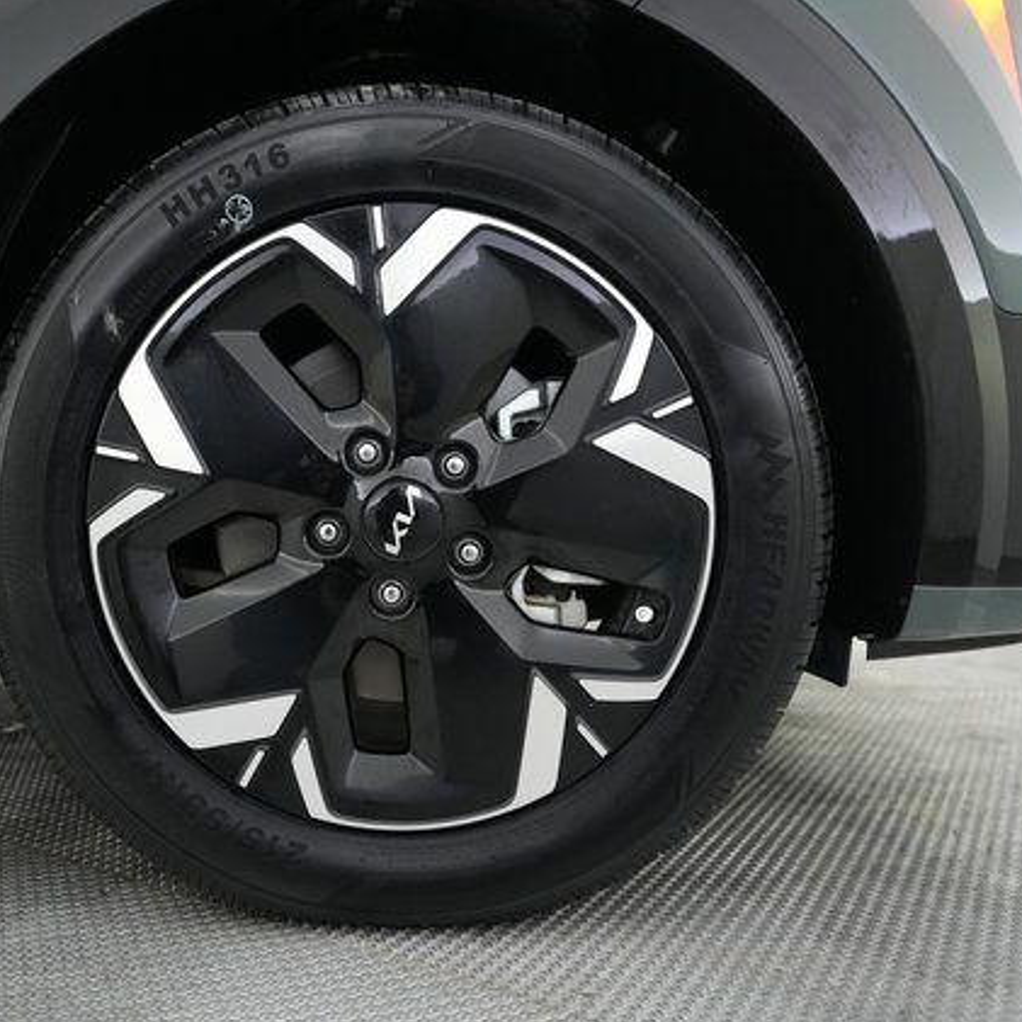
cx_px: 398
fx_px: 1035
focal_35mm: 31
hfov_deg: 52.1
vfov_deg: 52.5
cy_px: 512
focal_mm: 24
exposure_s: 1/160
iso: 5000
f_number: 2.8
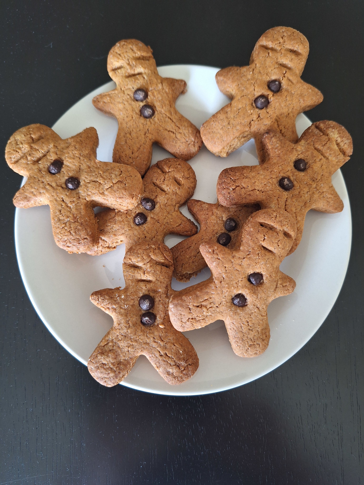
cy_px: 242
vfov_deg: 73.9
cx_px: 182
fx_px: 322
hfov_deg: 58.9
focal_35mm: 23
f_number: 1.8
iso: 200
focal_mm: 5.54
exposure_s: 1/33
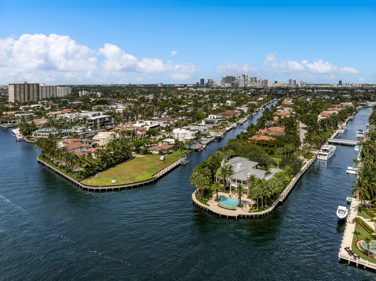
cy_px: 140
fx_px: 261
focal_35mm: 24
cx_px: 188
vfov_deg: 56.8
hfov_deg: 71.6
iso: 110
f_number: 2.8
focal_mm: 12.29
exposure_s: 1/800
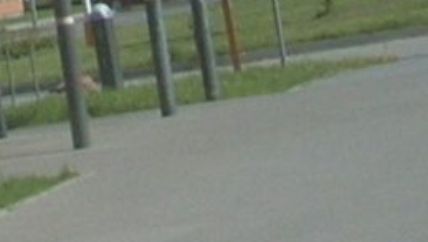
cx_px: -273
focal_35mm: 319
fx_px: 3622
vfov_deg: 3.6
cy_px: -847
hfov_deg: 6.6
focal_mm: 6.2
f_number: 5.6
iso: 64
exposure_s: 1/439
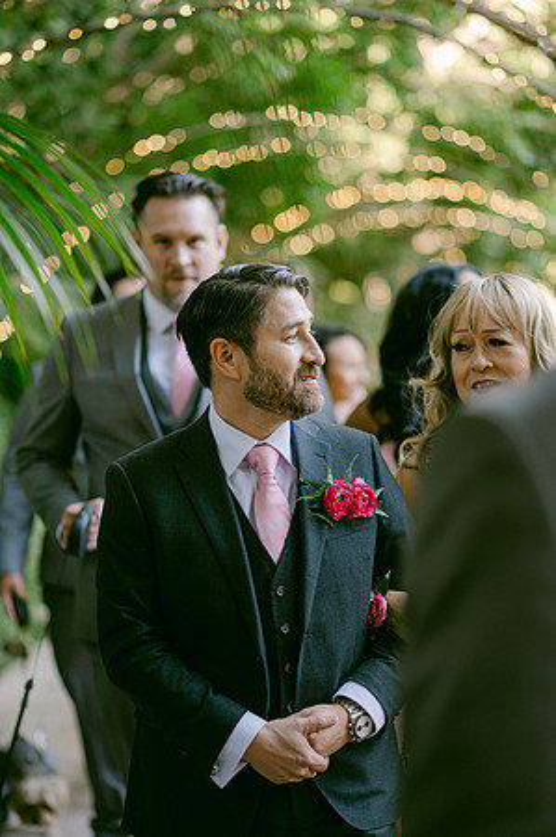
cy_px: 418
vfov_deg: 23.9
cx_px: 278
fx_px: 1974
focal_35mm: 85
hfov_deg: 16.0
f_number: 2
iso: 800
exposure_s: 1/200
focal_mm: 85
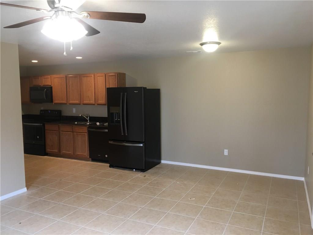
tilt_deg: -4.6
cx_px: 156
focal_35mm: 29
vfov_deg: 48.2
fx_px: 262
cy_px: 118
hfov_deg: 61.7
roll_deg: -0.2
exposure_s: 1/30
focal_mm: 4.15
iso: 80
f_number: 2.2
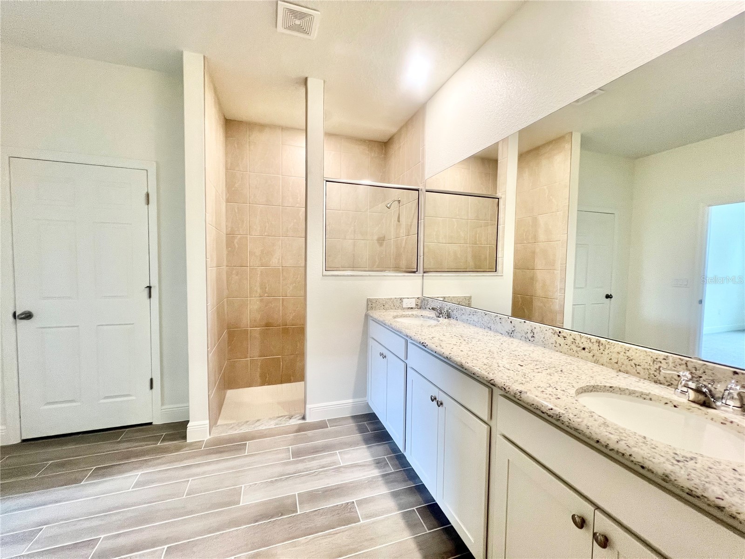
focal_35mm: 13
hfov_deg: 106.2
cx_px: 372
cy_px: 280
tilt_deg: -3.8
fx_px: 280
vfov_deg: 89.9
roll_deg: -0.6
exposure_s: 1/120
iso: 250
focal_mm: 1.57
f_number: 1.8
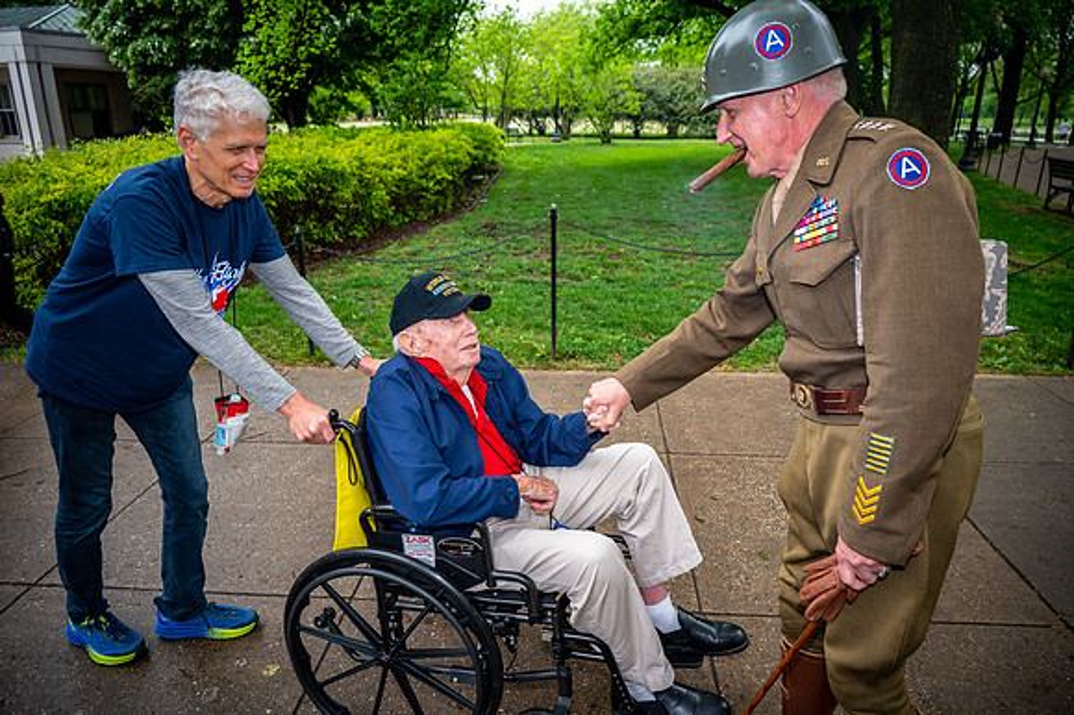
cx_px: 537
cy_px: 358
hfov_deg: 73.8
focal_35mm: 24
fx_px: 716
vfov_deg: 53.1
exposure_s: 1/60
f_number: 4
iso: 110
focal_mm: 24
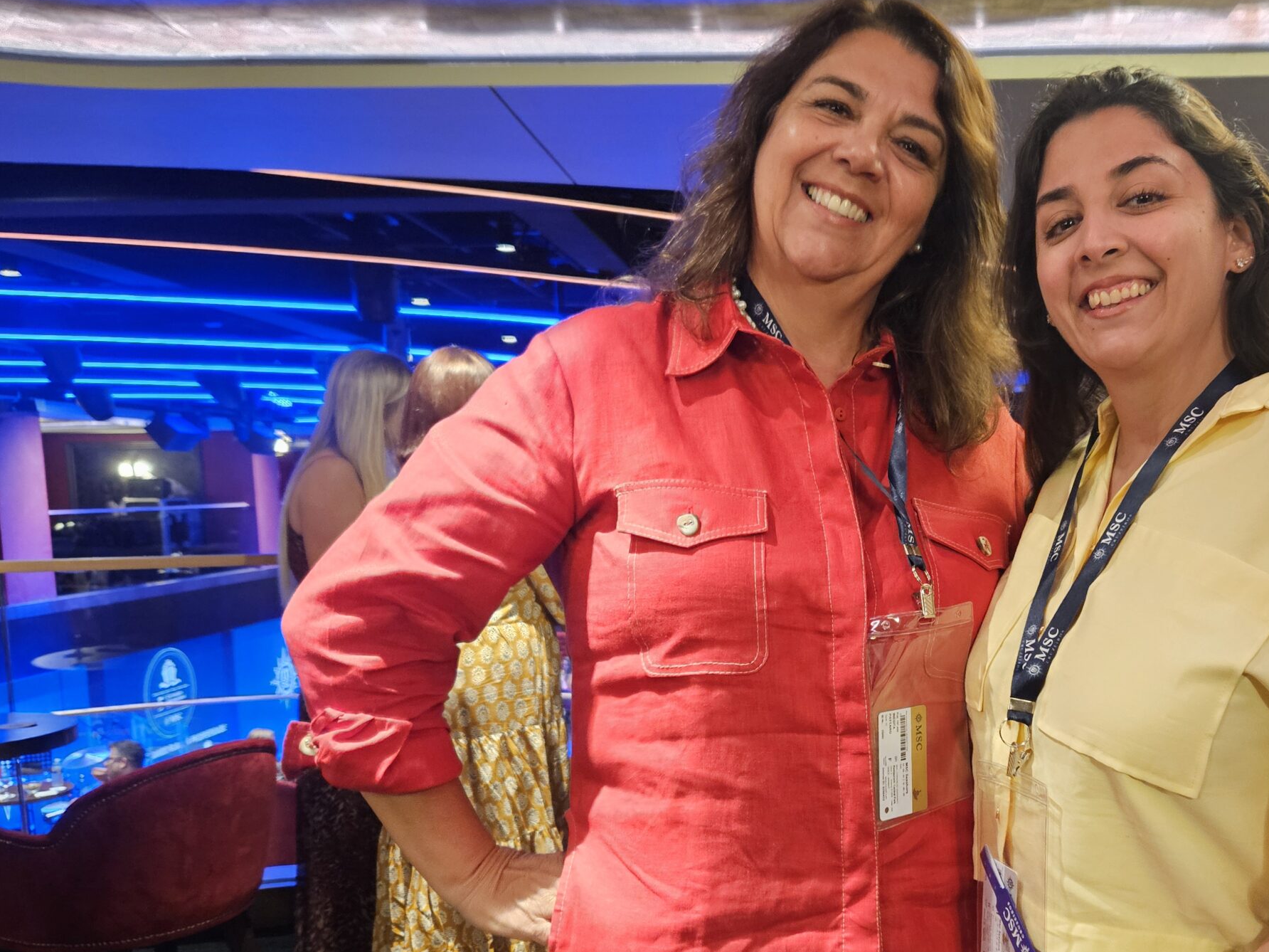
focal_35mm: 33
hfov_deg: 53.8
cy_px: 615
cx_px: 887
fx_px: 1210
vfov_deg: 42.5
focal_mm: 5.4
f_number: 1.8
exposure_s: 1/24
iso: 500
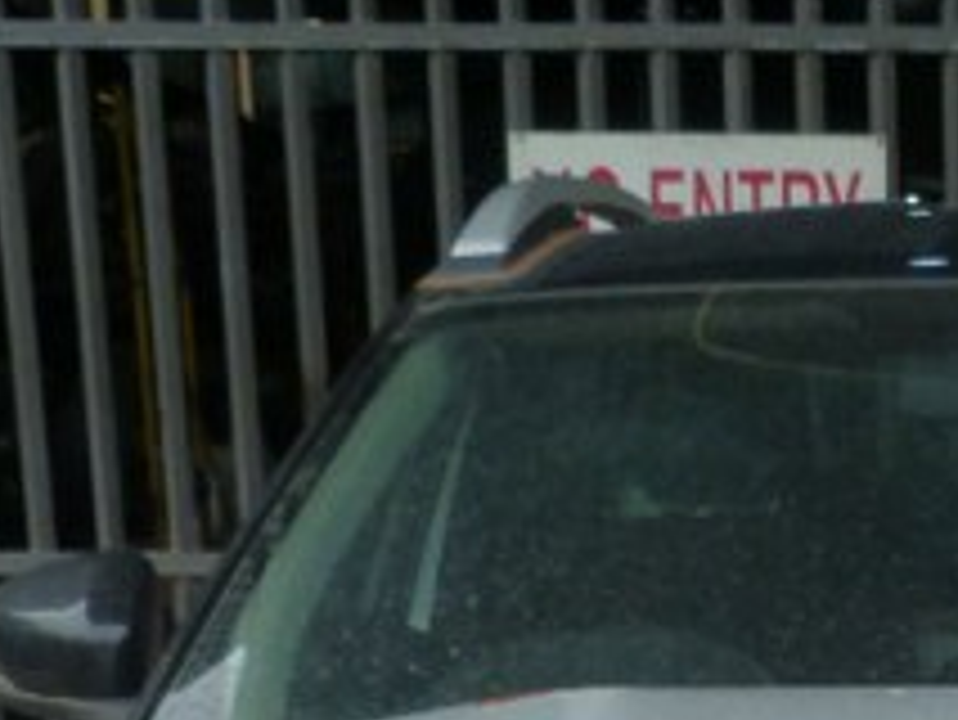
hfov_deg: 19.9
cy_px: 1220
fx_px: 2603
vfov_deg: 14.2
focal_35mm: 94
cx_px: 1057
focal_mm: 4.5
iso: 125
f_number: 3.6
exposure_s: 1/125
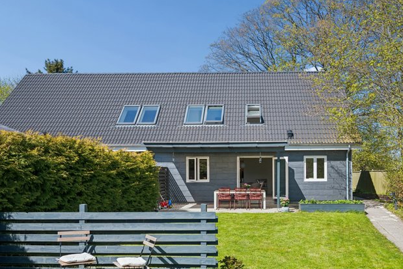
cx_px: 249
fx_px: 347
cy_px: 169
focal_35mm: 31
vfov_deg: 42.0
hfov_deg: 59.6
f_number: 4
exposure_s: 1/2500
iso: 400
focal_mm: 24
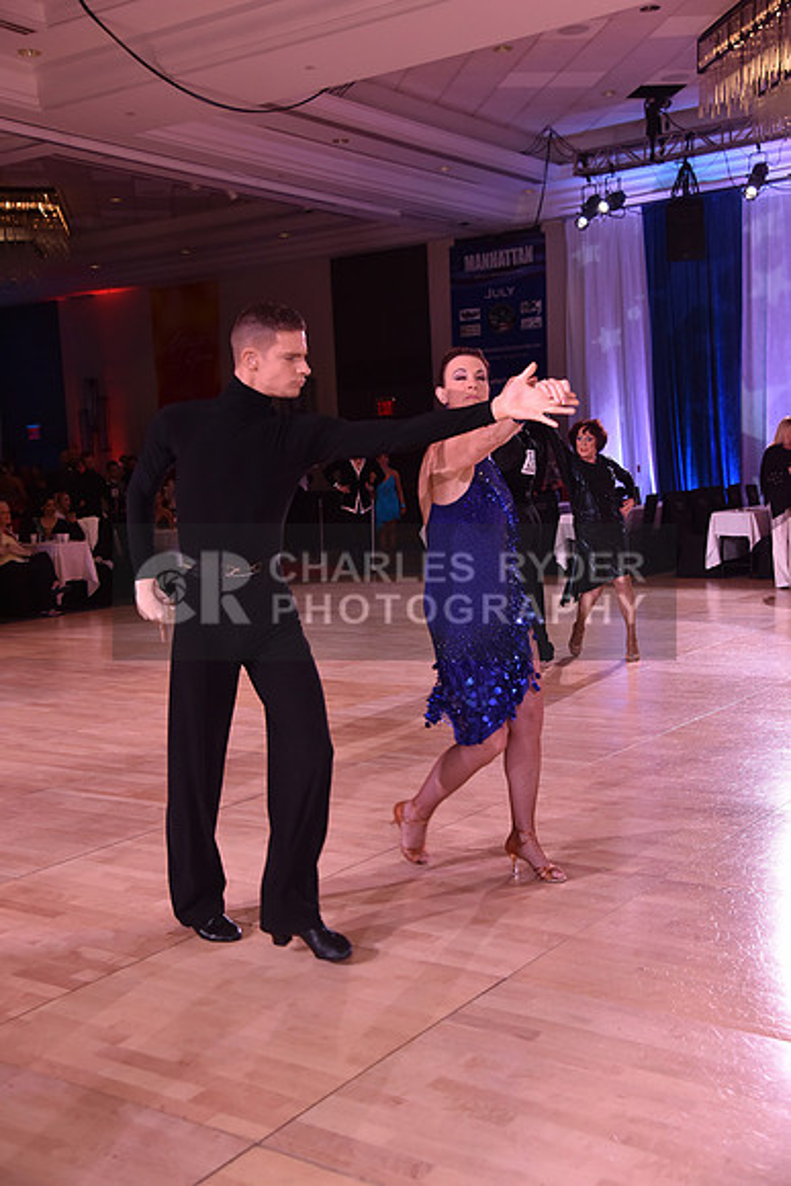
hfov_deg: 33.4
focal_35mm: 40
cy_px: 593
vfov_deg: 48.4
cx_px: 396
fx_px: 1317
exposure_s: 1/250
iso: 1250
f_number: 4.5
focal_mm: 40
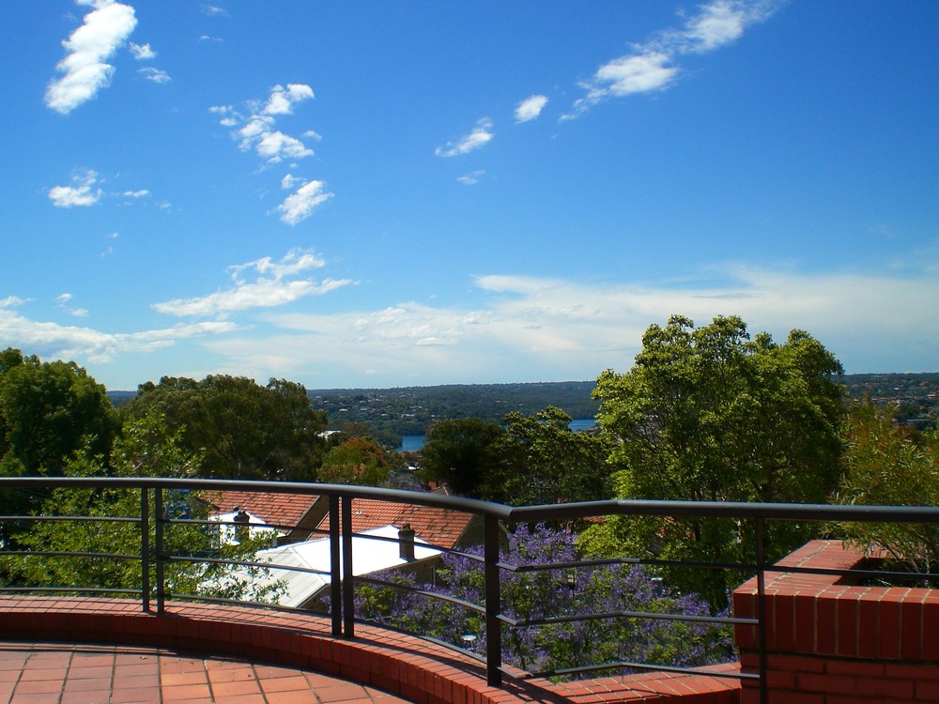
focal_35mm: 38
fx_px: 1031
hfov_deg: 49.0
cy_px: 352
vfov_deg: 37.7
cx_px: 470
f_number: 4.4
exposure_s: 1/800
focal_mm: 6.3
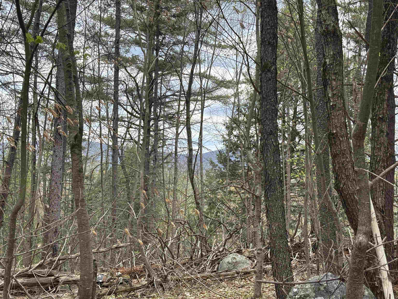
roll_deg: +0.1
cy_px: 150
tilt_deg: +2.9
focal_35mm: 52
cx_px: 199
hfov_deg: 36.8
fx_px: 598
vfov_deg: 28.0
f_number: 1.6
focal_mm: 5.96
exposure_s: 1/550
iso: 32
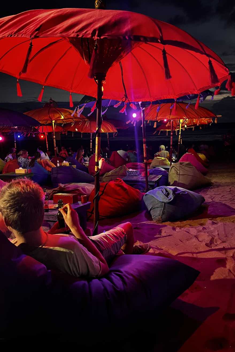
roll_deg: +2.4
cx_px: 120
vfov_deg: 65.5
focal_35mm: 28
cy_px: 172
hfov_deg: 46.4
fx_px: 274
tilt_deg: -9.1
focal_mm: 5.1
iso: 800
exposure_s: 1/25
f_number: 1.6
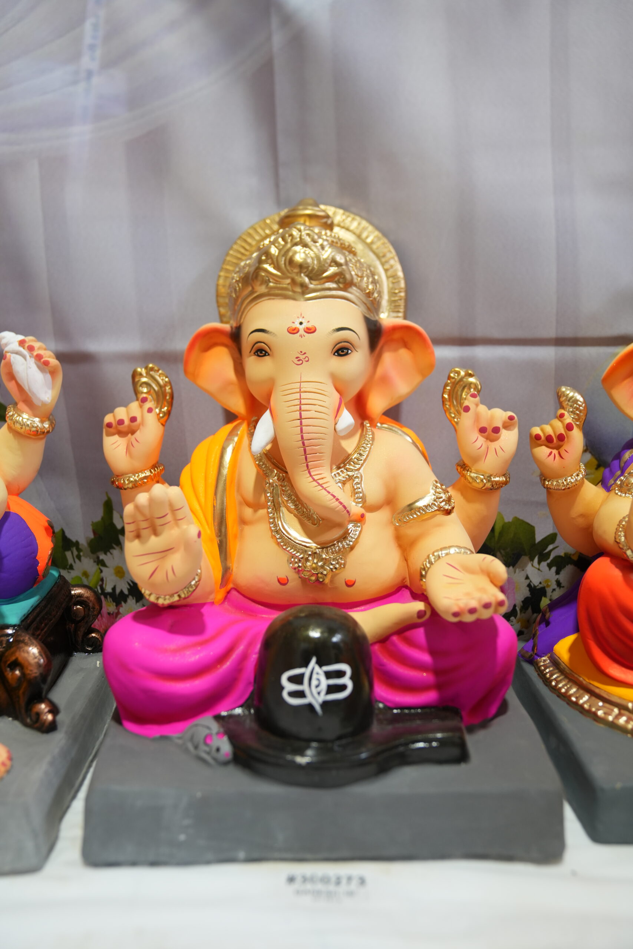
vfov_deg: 58.7
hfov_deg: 41.1
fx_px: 844
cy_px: 474
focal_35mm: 32
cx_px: 316
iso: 800
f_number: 3.5
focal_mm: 32
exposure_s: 1/200
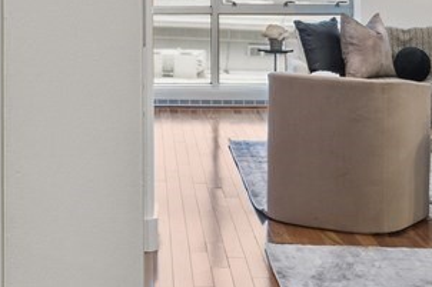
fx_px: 1139
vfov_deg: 14.1
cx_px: 207
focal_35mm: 95
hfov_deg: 21.5
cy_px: -25
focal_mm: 14
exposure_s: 1/3
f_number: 7.1
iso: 100
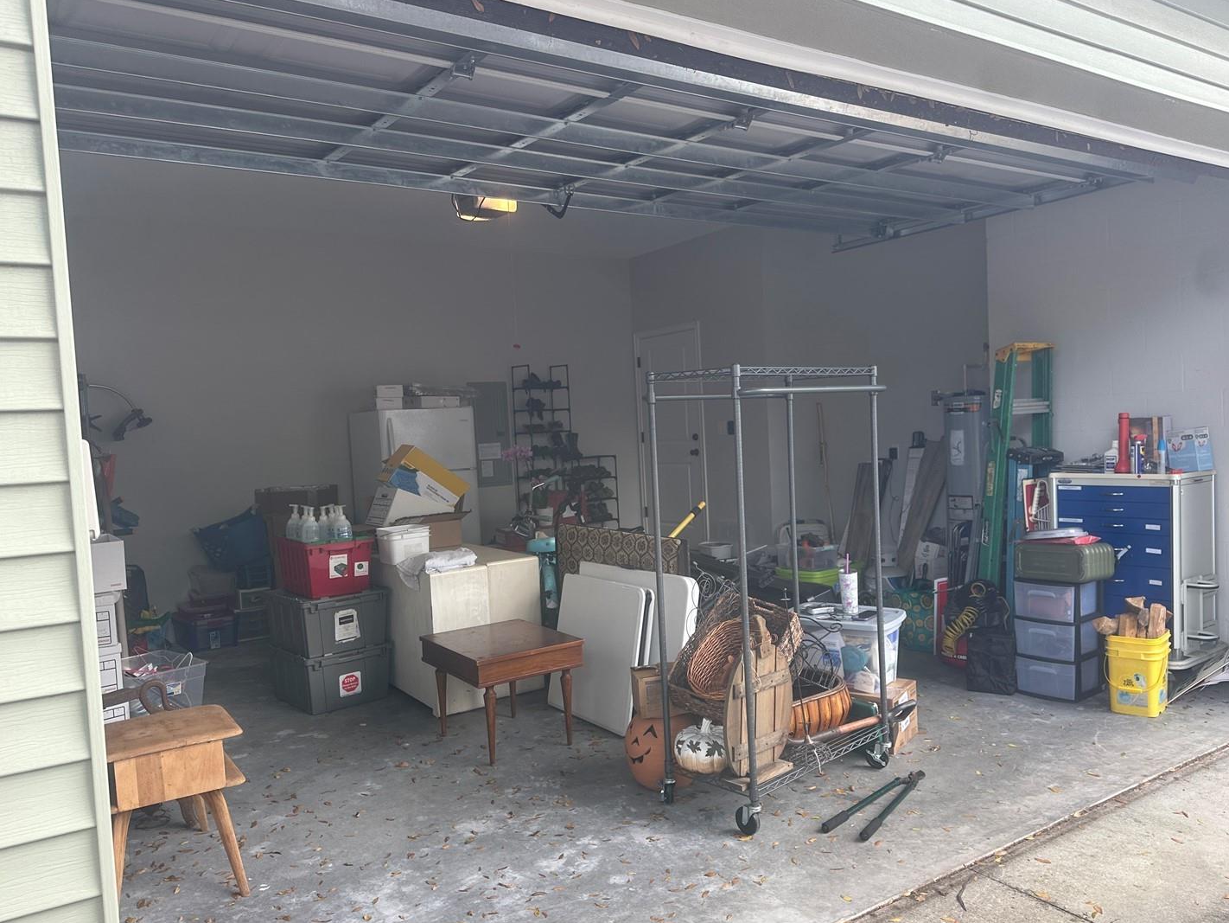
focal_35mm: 27
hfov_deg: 65.3
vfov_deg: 51.4
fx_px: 959
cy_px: 475
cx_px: 650
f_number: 1.78
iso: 80
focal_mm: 6.86
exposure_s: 1/322
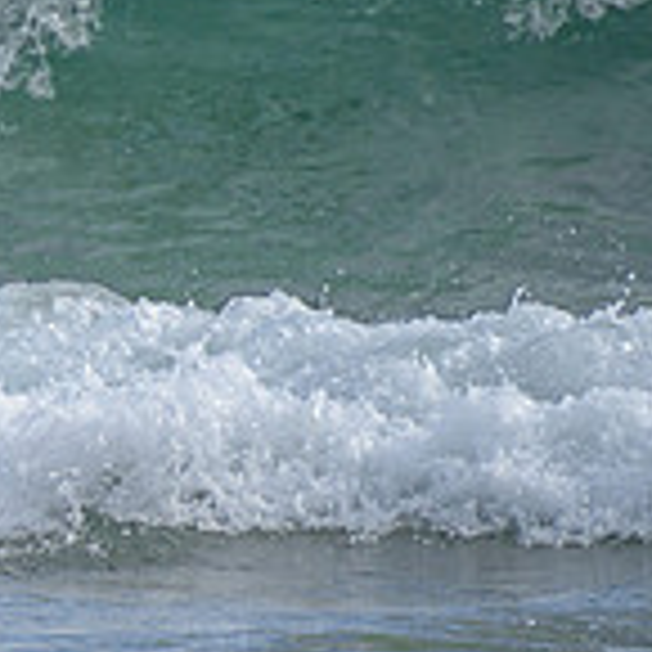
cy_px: 149
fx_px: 35459
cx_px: -187
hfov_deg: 1.1
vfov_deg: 1.1
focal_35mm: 1664
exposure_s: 1/1600
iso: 180
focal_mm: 400
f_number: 5.6
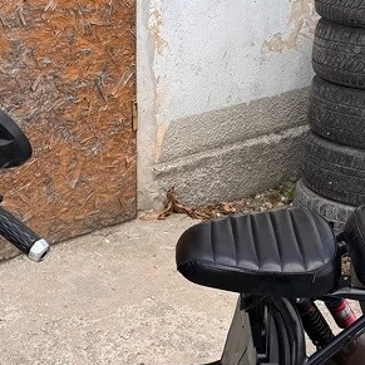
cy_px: 226
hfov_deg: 23.6
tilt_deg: -22.1
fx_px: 871
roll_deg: +1.5
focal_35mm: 73
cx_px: 139
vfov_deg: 23.6
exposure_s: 1/621
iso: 80
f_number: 1.78
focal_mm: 6.76
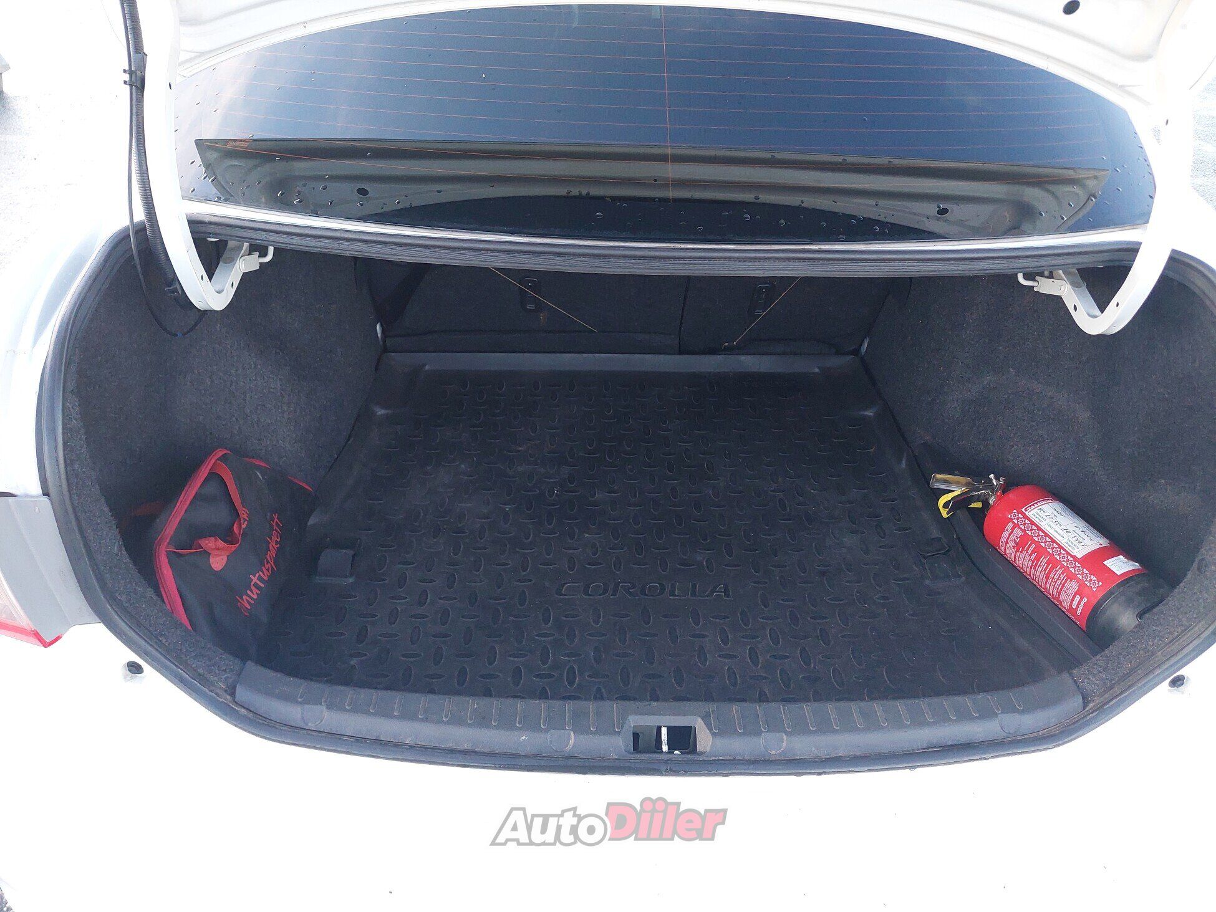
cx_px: 608
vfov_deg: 54.9
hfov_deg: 69.4
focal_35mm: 25
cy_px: 456
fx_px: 878
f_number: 1.8
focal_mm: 5.23
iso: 200
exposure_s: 1/120
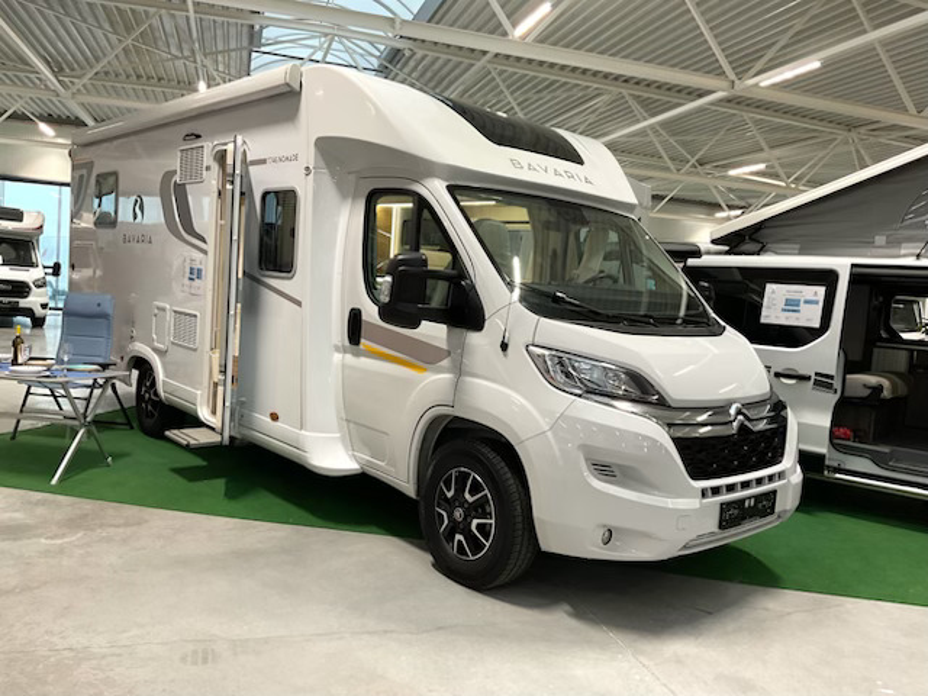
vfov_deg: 48.2
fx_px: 777
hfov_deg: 61.7
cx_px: 464
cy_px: 348
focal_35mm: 29
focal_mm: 3
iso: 50
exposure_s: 1/50
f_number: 1.8
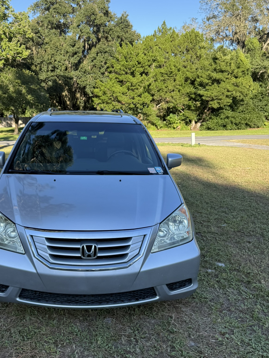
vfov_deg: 56.8
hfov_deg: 43.8
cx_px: 100
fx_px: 332
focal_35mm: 32
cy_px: 187
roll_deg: +2.3
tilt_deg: -11.2
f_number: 1.78
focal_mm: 6.76
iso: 100
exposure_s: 1/1361
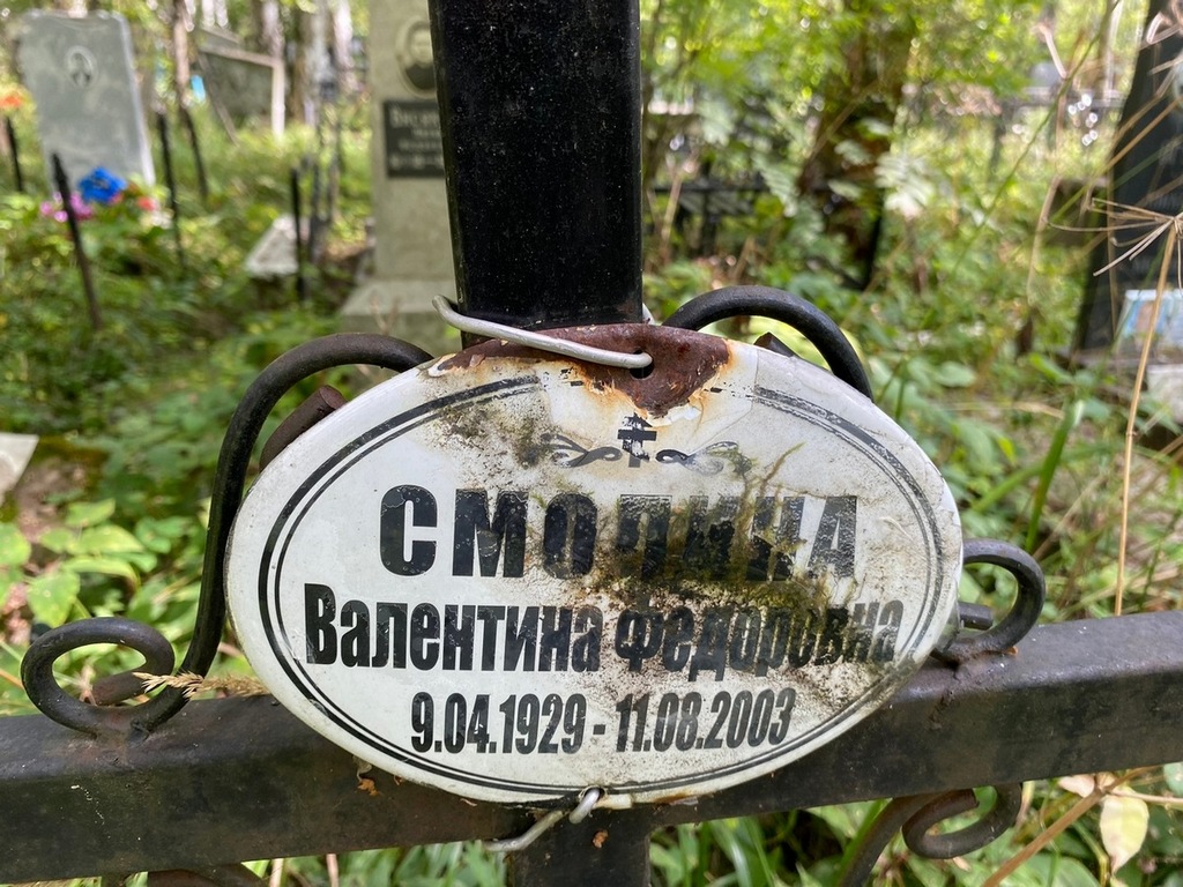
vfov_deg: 53.1
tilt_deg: -25.6
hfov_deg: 67.3
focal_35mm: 26
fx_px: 889
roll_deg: -0.4
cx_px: 592
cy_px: 444
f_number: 1.8
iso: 50
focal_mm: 4.25
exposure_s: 1/121
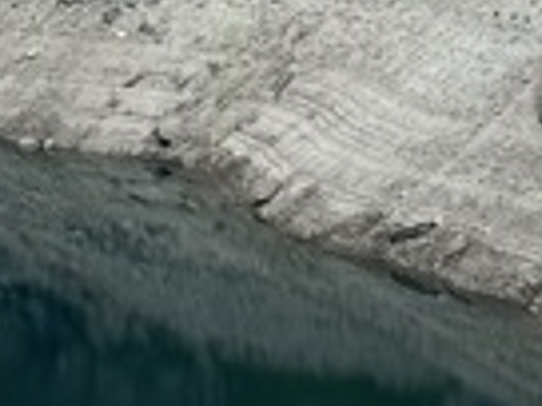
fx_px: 2834
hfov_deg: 10.4
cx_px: -339
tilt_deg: -1.5
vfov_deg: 8.0
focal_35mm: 181
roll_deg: +2.1
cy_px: -243
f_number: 1.78
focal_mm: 6.76
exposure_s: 1/1721
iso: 80
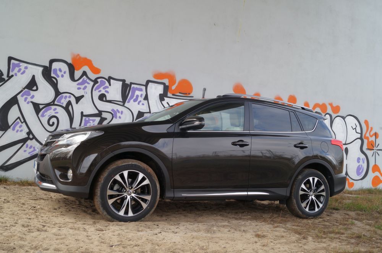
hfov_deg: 57.3
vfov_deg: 39.9
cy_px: 126
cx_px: 191
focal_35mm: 33
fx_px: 350
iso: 100
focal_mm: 22
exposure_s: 1/80
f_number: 7.1
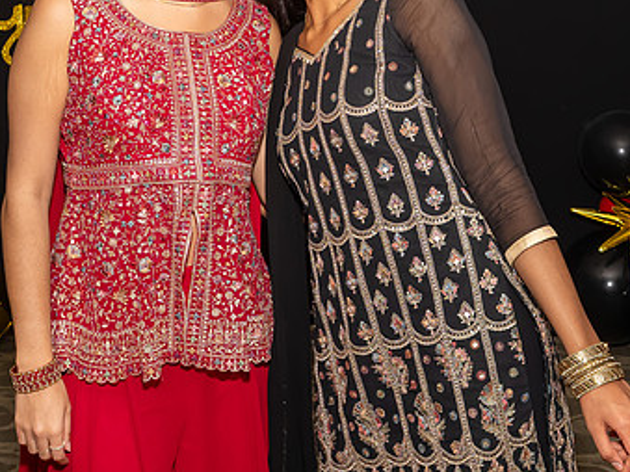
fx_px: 1183
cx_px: 349
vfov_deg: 22.2
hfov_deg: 29.8
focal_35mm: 65
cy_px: 73
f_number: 7.1
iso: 640
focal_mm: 20
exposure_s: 1/250
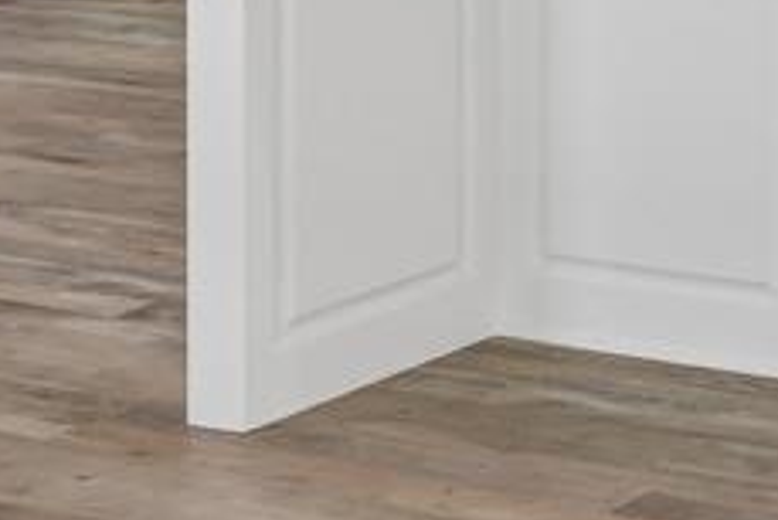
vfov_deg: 9.5
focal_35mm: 134
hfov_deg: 13.7
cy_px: -571
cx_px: 1376
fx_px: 2898
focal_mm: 30
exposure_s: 1/30
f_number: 8
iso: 400
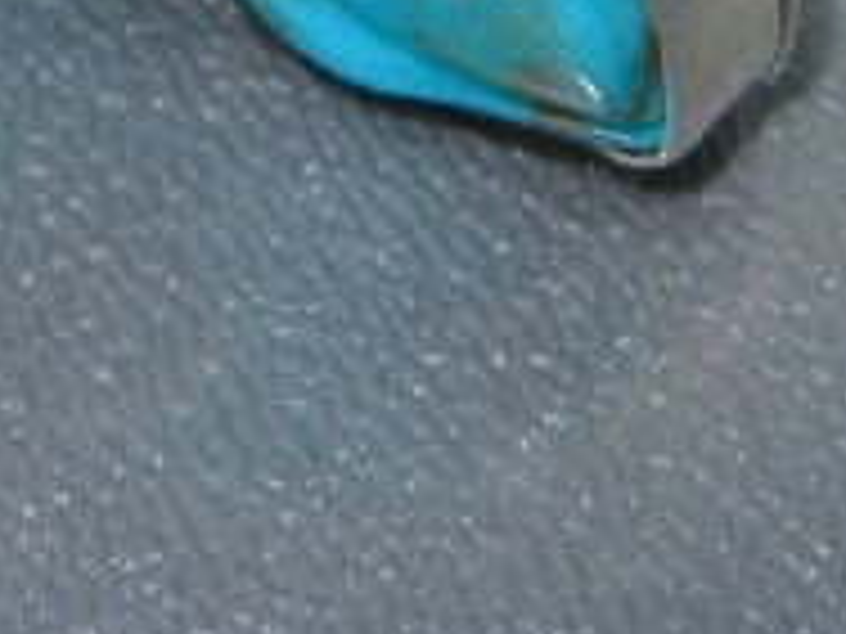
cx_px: 342
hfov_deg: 11.2
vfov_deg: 8.2
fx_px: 4326
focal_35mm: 177
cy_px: -418
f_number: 7.8
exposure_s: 1/30
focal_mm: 9.3
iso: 216
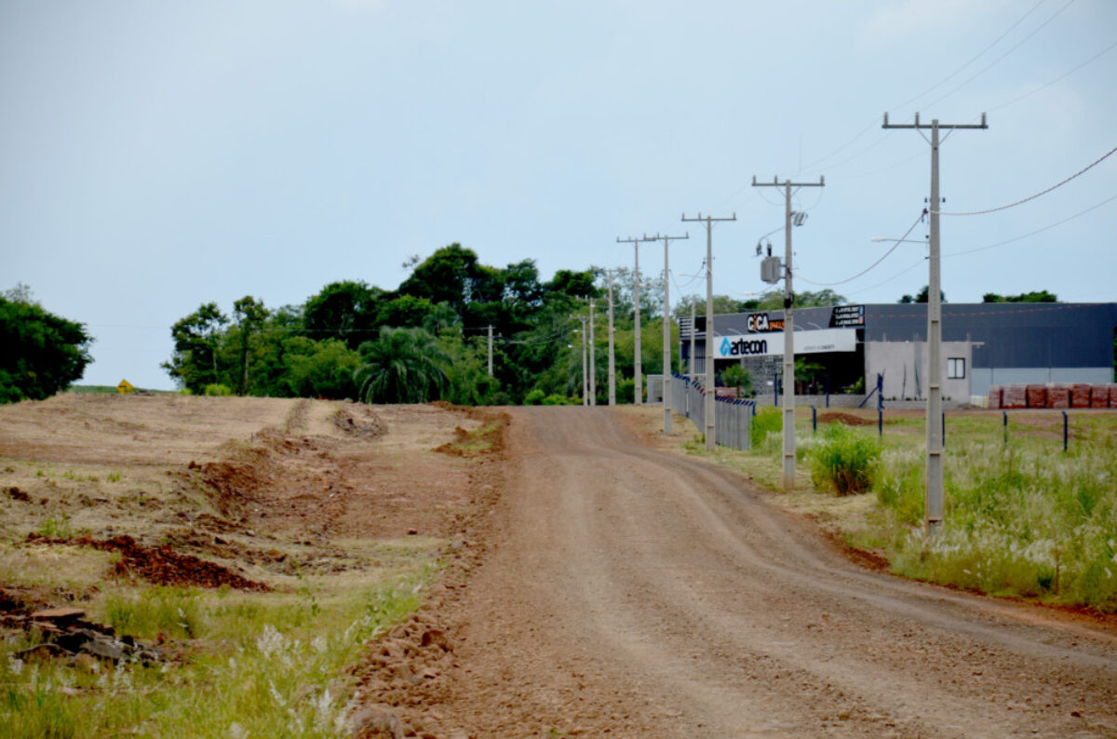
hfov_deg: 13.1
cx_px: 558
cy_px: 370
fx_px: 4875
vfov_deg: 8.7
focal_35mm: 158
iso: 200
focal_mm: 105
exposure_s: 1/160
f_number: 6.3
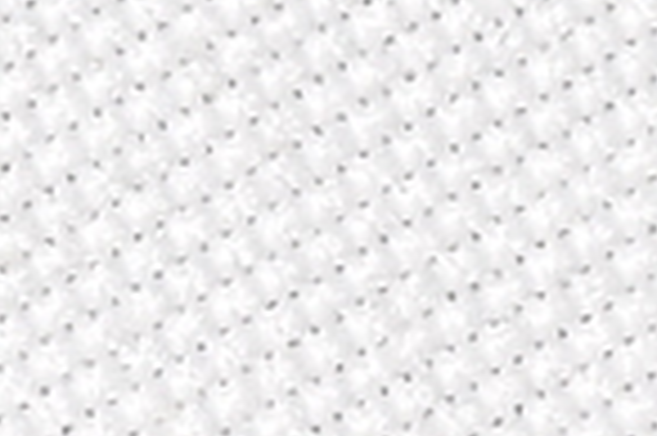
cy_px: 1223
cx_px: -922
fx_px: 23407
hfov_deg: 1.6
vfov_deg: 1.1
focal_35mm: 1284
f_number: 13
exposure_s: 1/160
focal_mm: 130
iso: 100
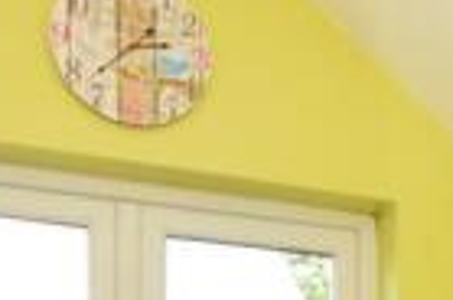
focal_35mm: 71
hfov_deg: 27.6
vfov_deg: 16.3
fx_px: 891
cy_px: 530
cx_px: 401
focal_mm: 10
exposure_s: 1/100
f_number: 6.3
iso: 640
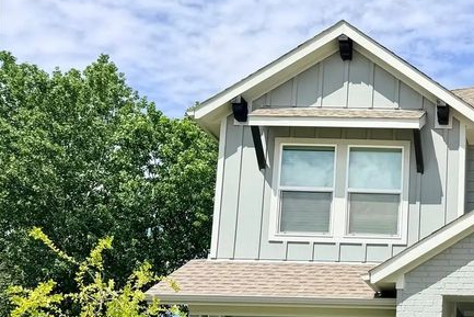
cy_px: 353
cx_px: 559
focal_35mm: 59
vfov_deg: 21.7
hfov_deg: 29.5
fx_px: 777
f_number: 1.78
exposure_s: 1/4167
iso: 80
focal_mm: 6.76
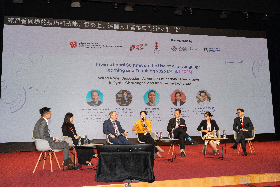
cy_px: 94
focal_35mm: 33
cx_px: 140
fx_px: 257
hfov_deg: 57.1
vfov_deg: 39.9
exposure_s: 1/200
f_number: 2.8
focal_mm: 33.1
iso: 640
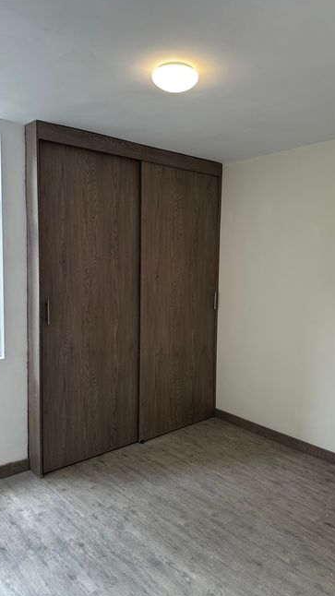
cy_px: 301
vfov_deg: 69.9
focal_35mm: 27
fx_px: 427
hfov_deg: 42.8
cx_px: 186
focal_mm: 6.86
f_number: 1.78
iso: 80
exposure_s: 1/120
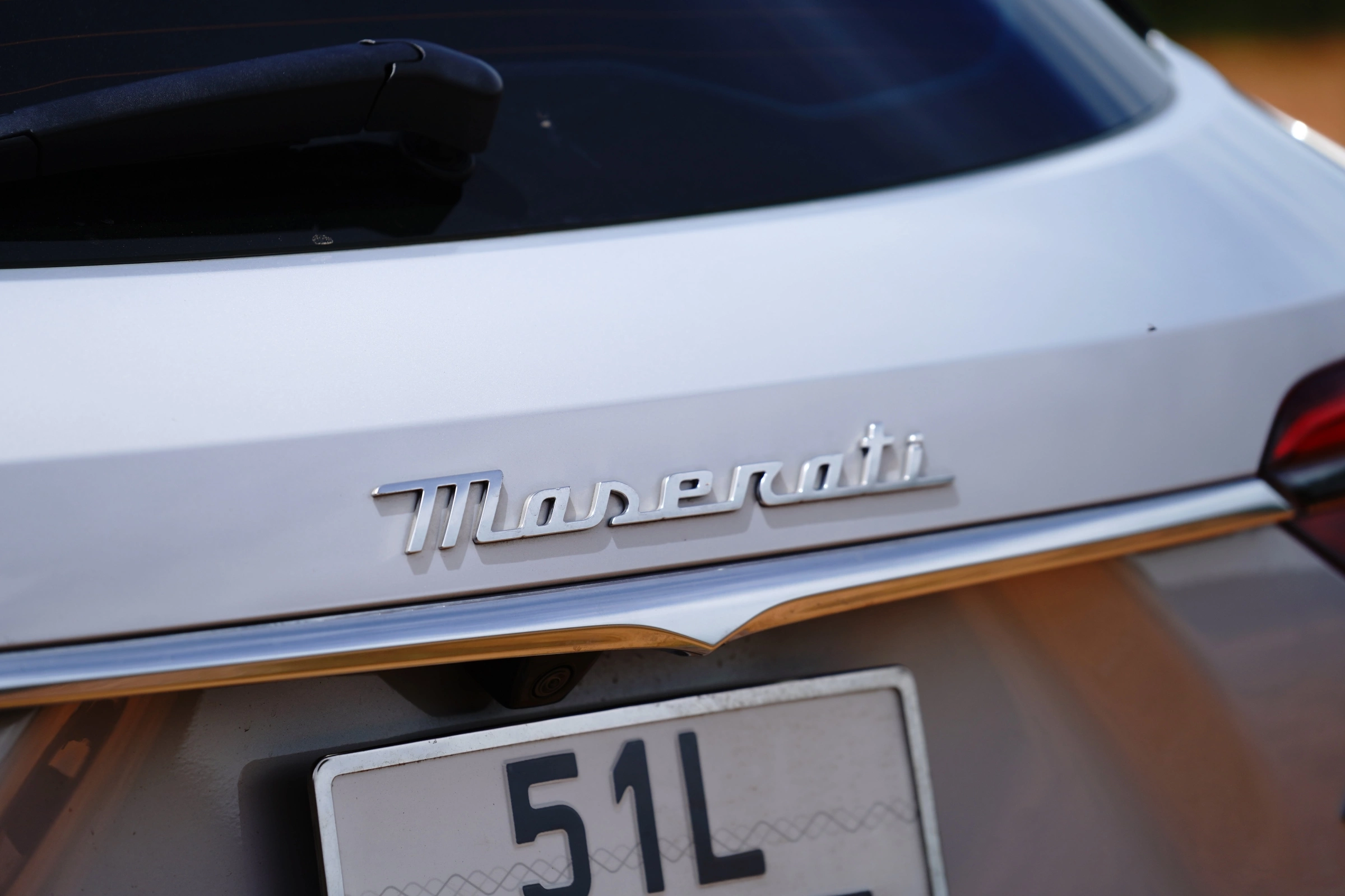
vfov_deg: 7.0
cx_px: 672
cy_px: 448
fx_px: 7322
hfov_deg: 10.5
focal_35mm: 196
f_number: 4
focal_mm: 196
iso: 100
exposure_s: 1/1250
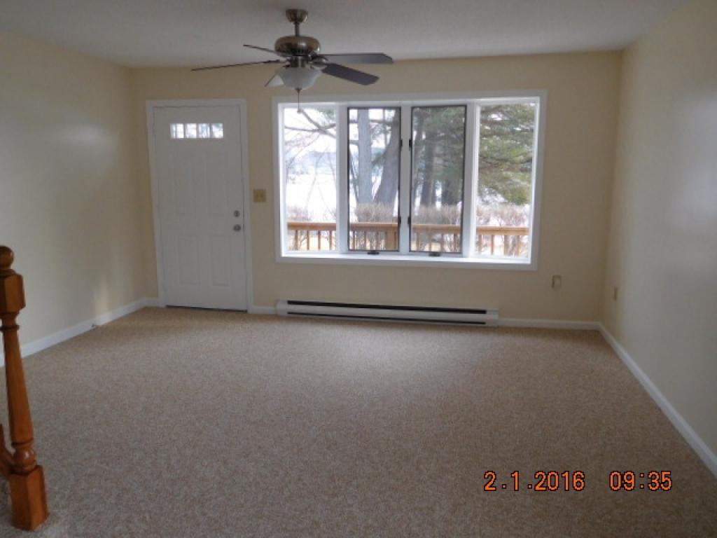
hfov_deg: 69.4
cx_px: 358
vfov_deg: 54.9
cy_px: 269
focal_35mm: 25
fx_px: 518
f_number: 3.4
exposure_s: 1/80
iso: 125
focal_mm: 4.5
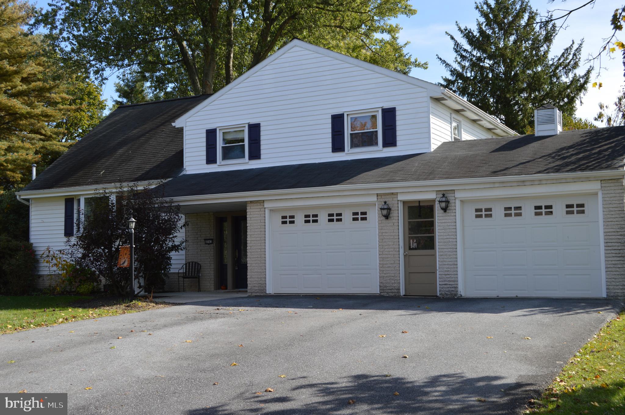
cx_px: 312
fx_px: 780
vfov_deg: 29.8
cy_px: 208
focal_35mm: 45
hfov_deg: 43.6
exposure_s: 1/200
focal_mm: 30
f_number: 7.1
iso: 100
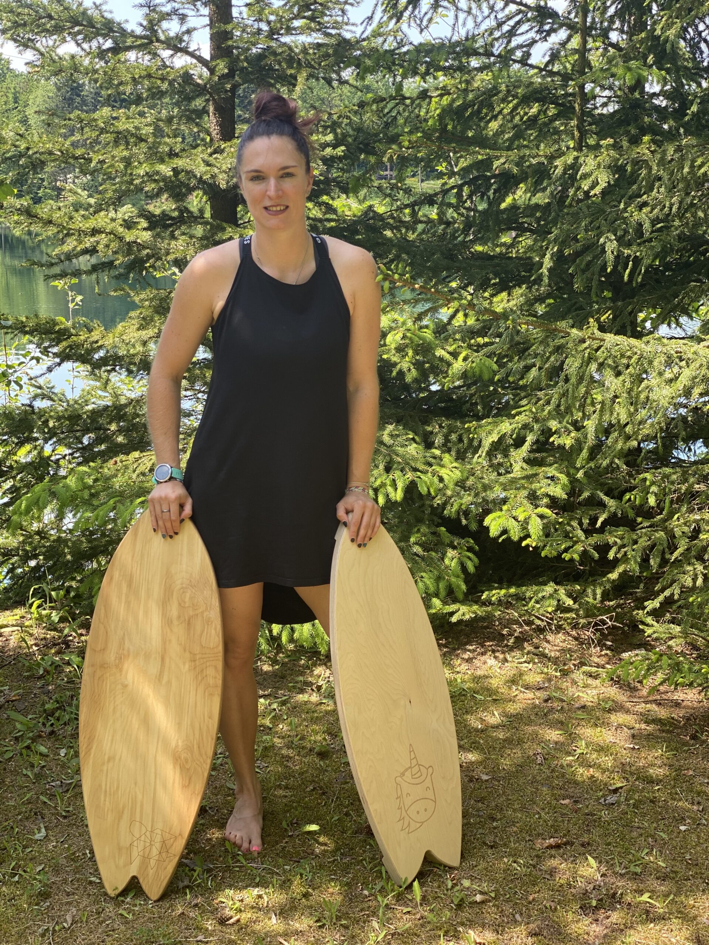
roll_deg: -0.5
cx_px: 354
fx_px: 1420
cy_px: 472
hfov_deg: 28.0
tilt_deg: -10.6
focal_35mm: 52
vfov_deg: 36.8
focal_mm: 6
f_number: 2
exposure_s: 1/178
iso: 20
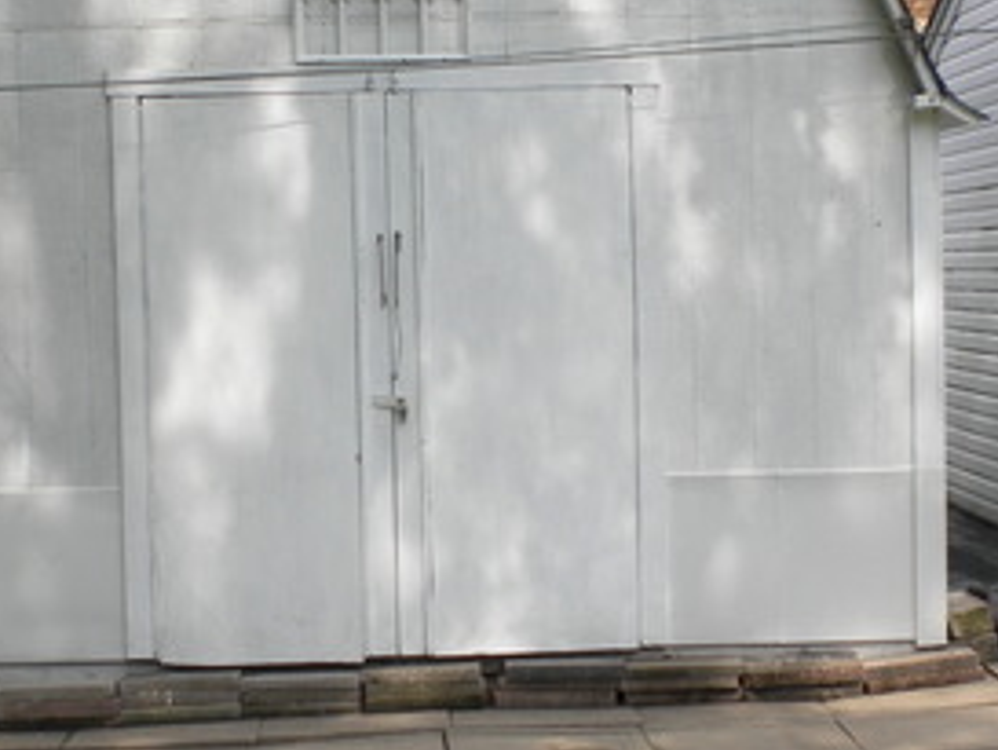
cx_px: 501
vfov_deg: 18.0
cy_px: 377
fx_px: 2365
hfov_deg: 23.8
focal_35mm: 82
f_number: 4.6
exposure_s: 1/416
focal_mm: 6.3
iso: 80
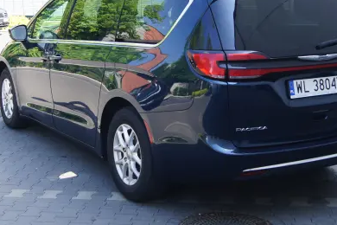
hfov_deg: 31.4
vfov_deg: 21.2
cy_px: 79
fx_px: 599
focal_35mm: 64
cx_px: 185
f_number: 6.3
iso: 100
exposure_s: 1/60
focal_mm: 26
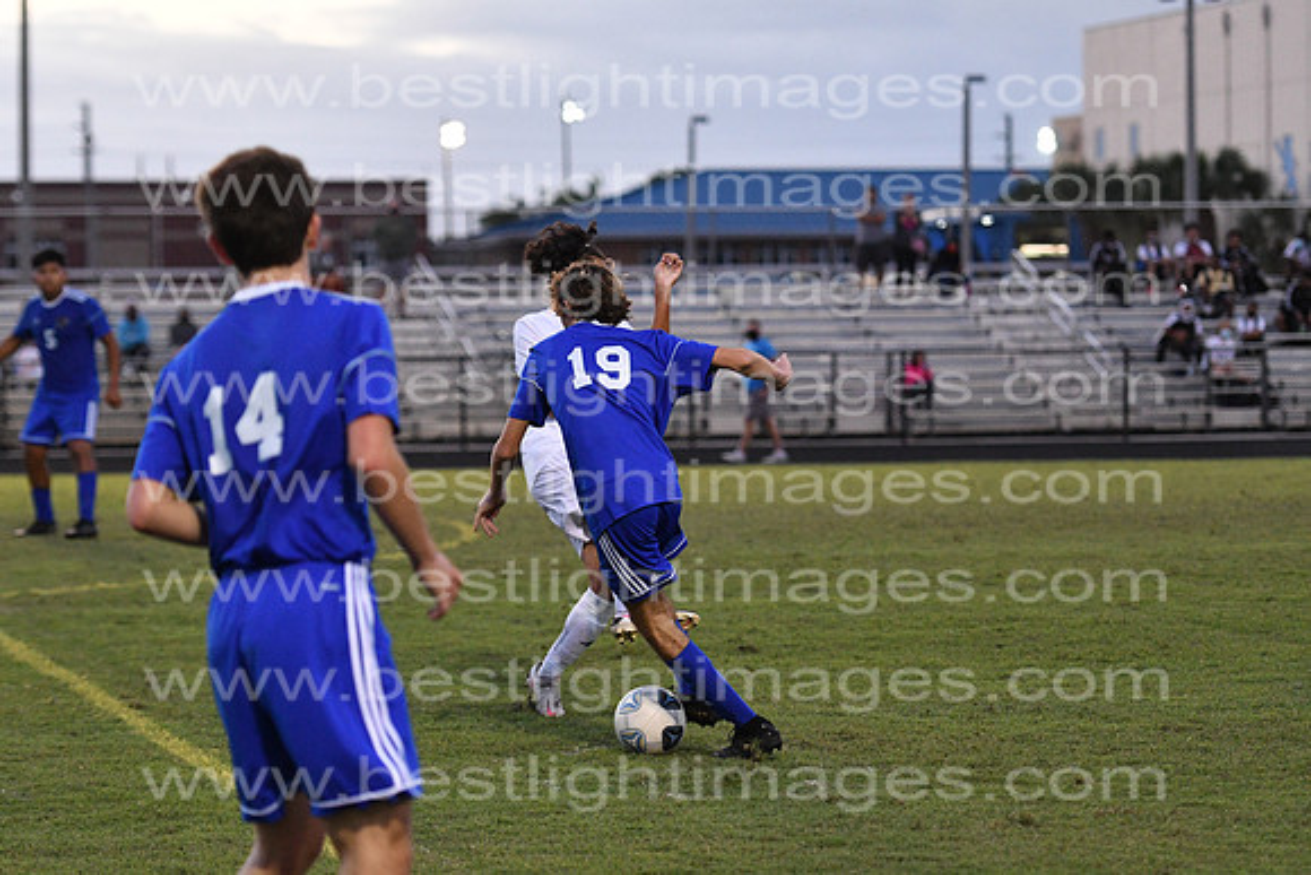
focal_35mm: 153
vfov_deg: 9.0
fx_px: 5573
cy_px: 438
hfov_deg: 13.4
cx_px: 656
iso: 3200
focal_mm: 102
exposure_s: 1/800
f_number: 3.2
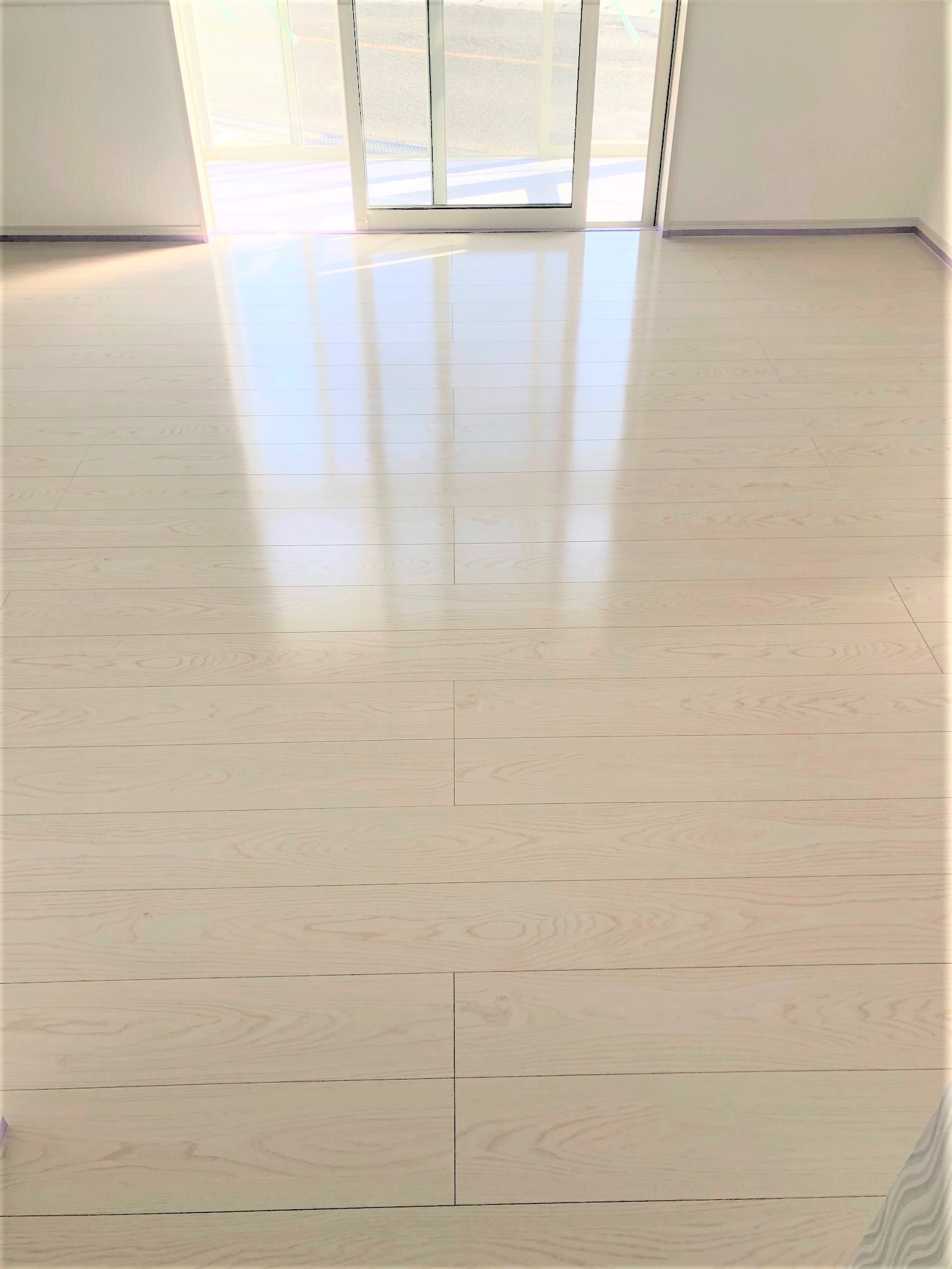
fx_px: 1027
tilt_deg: -37.8
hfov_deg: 49.7
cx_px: 476
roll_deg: +1.0
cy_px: 634
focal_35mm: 28
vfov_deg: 63.4
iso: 20
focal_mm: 4
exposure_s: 1/192
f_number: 1.8
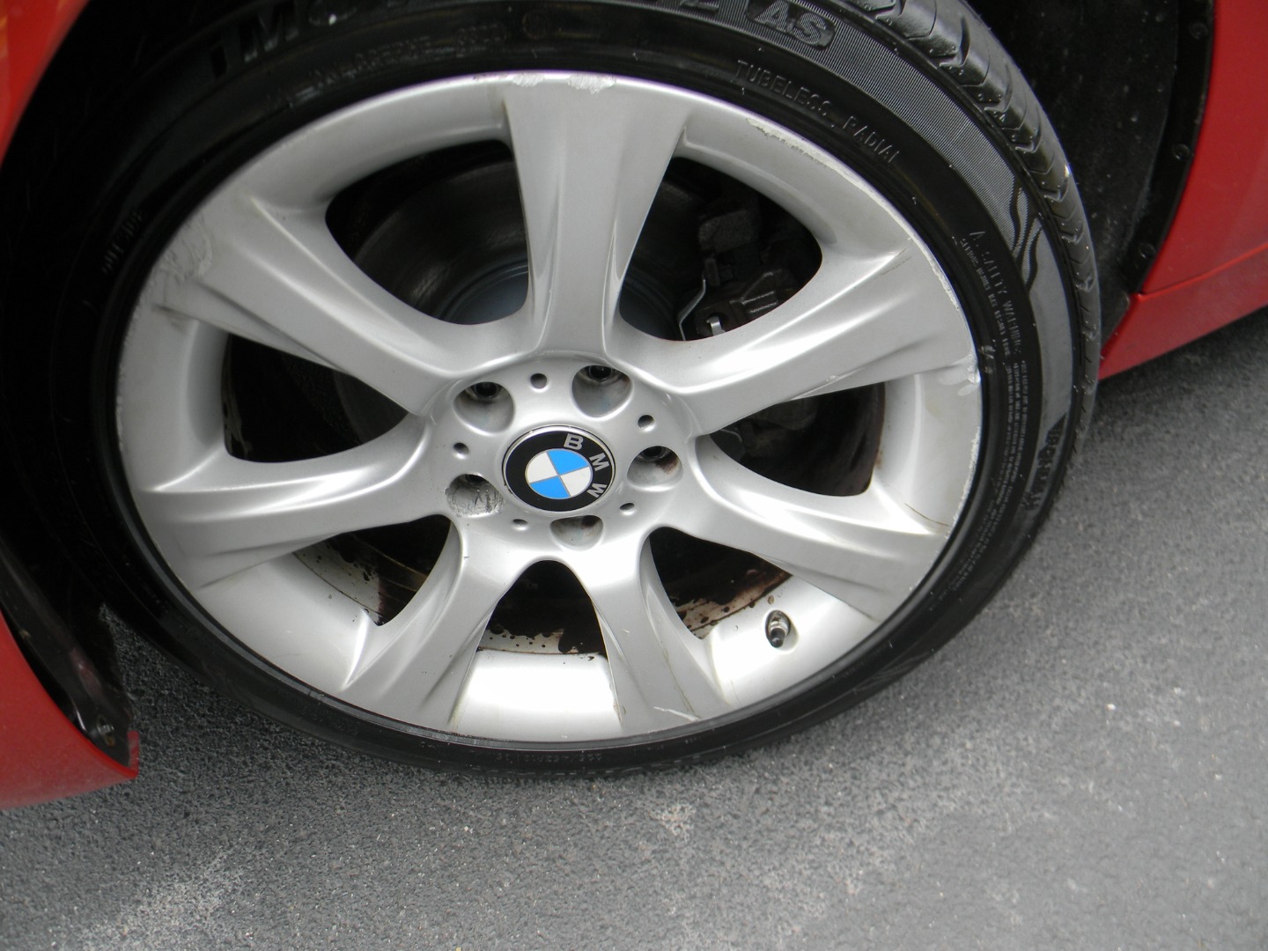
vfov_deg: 49.7
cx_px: 634
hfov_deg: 63.4
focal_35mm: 28
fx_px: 1026
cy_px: 476
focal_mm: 5
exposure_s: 1/151
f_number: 3.5
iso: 80
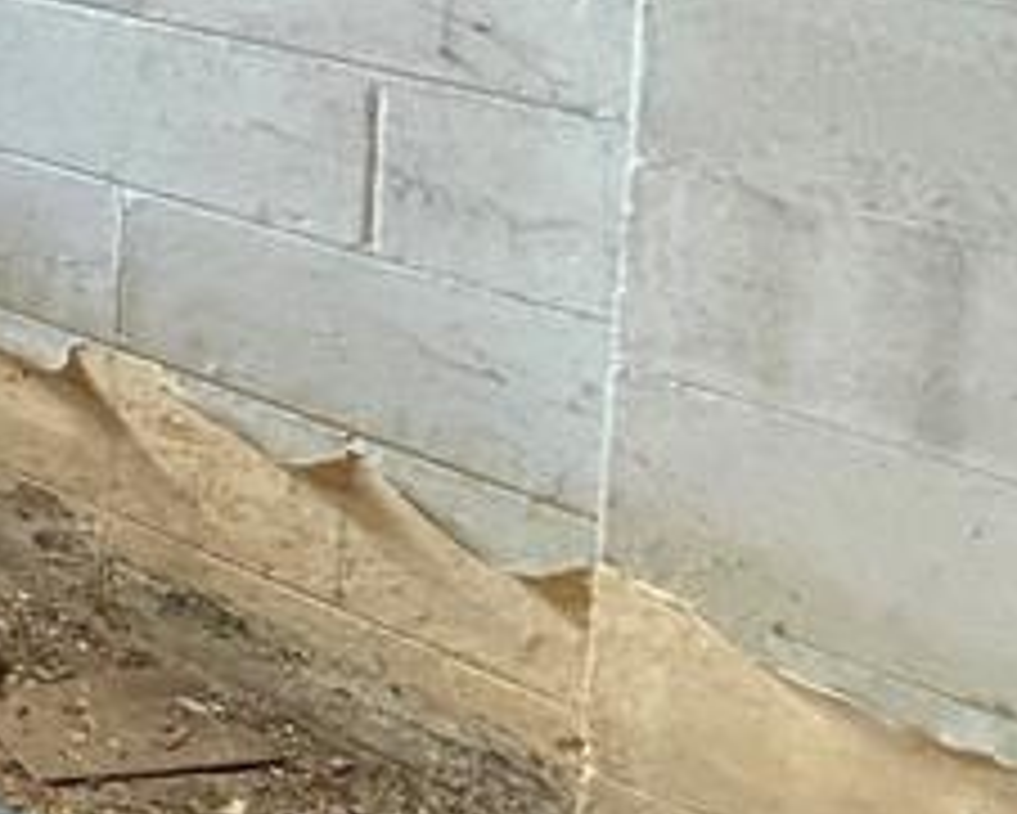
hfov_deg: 17.2
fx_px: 1867
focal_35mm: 62
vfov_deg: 21.0
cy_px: -391
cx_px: -1202
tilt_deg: -1.8
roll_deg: +2.3
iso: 500
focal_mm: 2.22
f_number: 2.2
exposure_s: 1/60
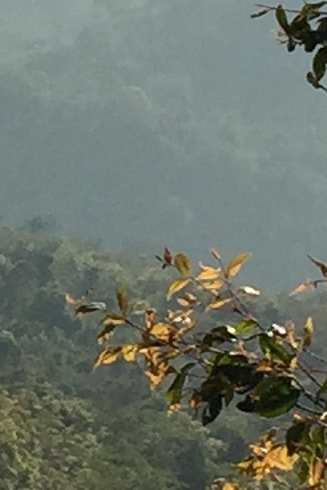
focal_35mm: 267
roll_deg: +1.4
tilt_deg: -11.4
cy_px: -56
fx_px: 3638
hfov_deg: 5.0
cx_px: -550
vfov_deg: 7.7
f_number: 2.2
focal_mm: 4.15
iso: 32
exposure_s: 1/2825
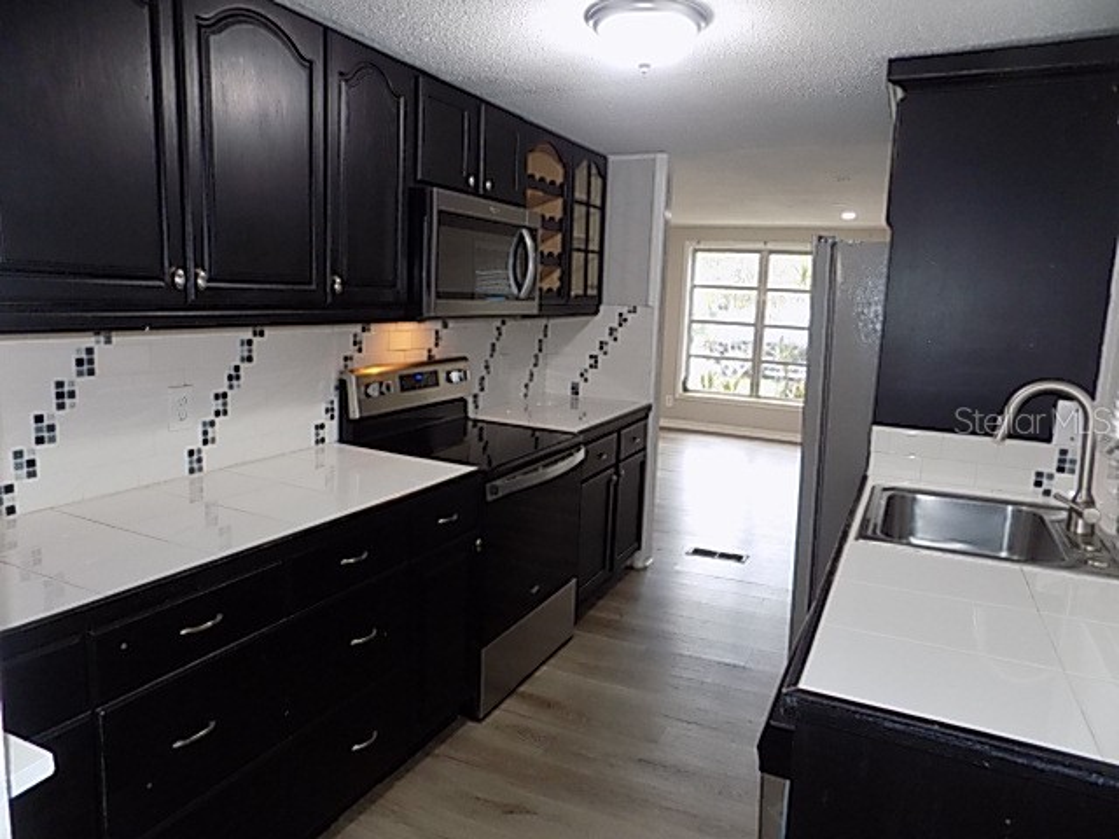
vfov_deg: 58.9
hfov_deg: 73.9
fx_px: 744
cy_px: 420
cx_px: 560
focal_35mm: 23
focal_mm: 4
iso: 280
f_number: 3.1
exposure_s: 1/30
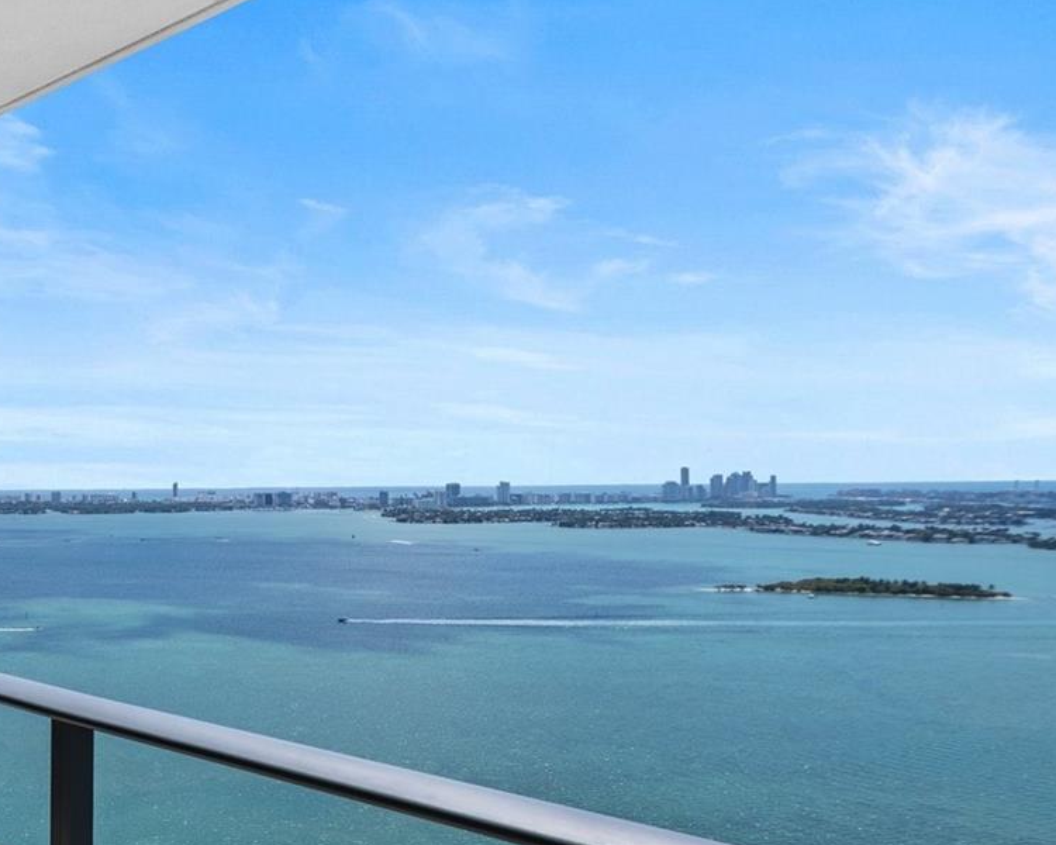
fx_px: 1000
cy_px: 519
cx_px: 25
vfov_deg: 45.5
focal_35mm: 32
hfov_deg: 47.3
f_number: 8
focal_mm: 16
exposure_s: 1/1000
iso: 200
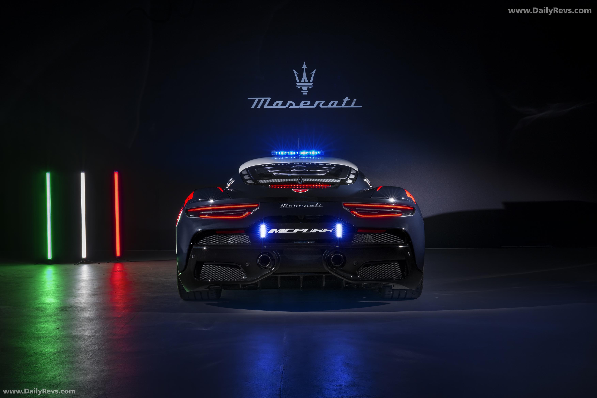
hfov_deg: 39.6
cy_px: 199
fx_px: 829
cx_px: 298
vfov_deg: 27.0
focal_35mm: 50
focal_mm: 50
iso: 64
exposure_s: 4
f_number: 16
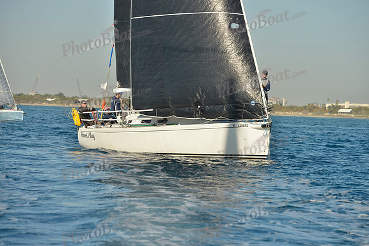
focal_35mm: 165
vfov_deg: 8.3
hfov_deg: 12.4
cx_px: 184
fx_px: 1692
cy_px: 123
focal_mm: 165
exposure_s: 1/1250
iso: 200
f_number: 8
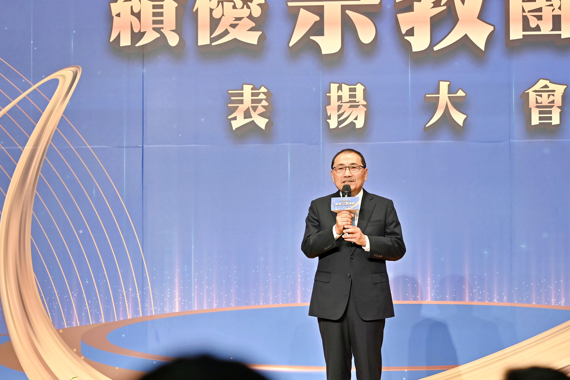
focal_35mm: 161
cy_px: 190
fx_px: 2549
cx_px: 354
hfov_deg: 12.8
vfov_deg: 8.5
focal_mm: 120
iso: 500
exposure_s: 1/125
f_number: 4
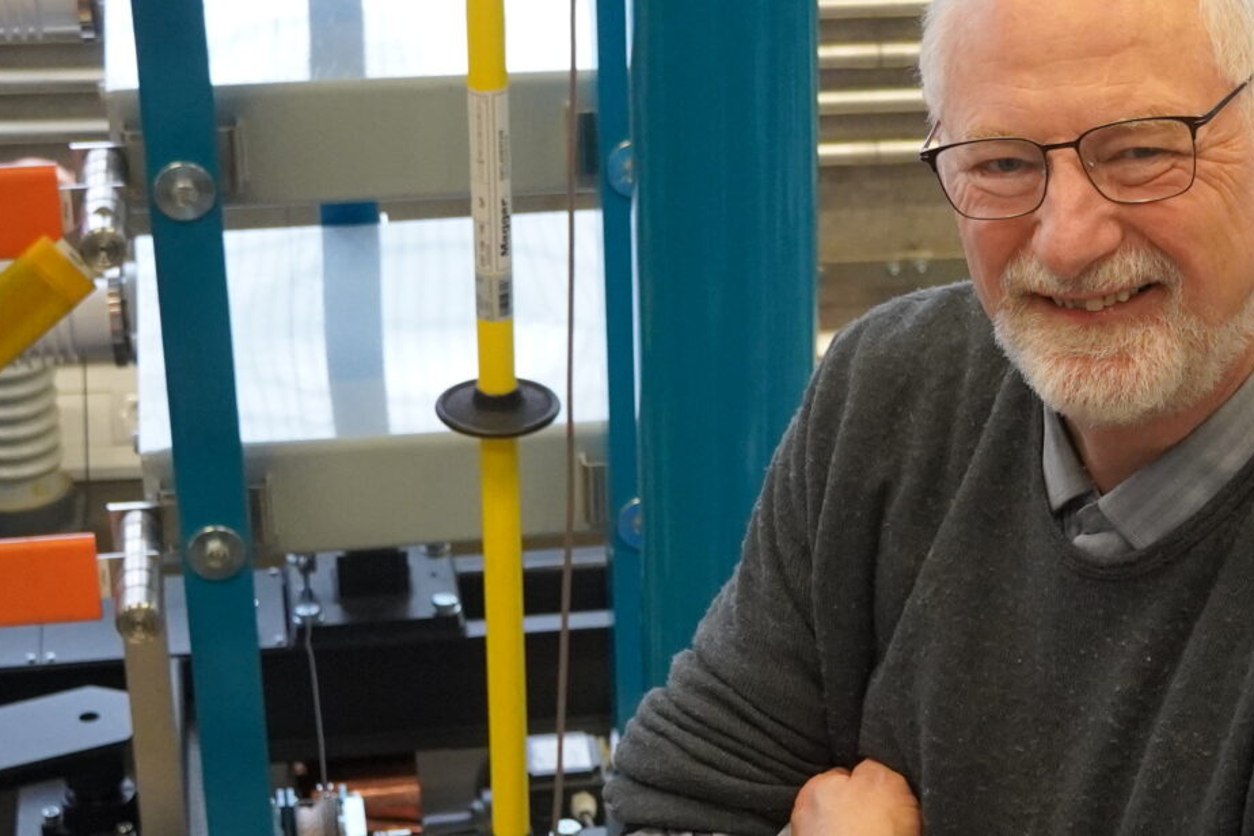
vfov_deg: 12.6
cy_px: 659
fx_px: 3762
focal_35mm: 108
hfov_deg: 18.7
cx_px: 1054
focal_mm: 26
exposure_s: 1/160
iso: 1600
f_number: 4
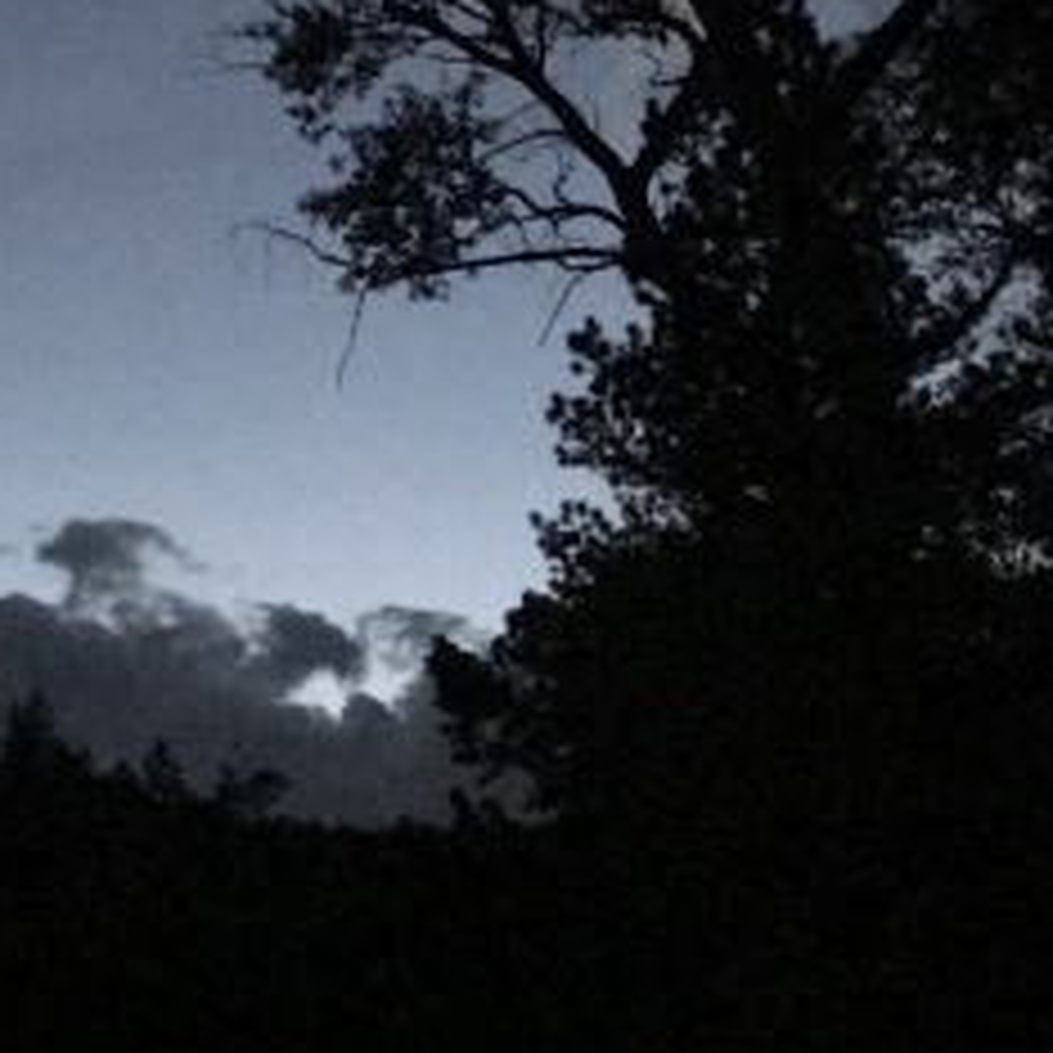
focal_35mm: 113
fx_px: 3889
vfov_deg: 15.3
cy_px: 873
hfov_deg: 15.1
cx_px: -90
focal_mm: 3.99
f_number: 1.8
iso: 640
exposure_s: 1/4
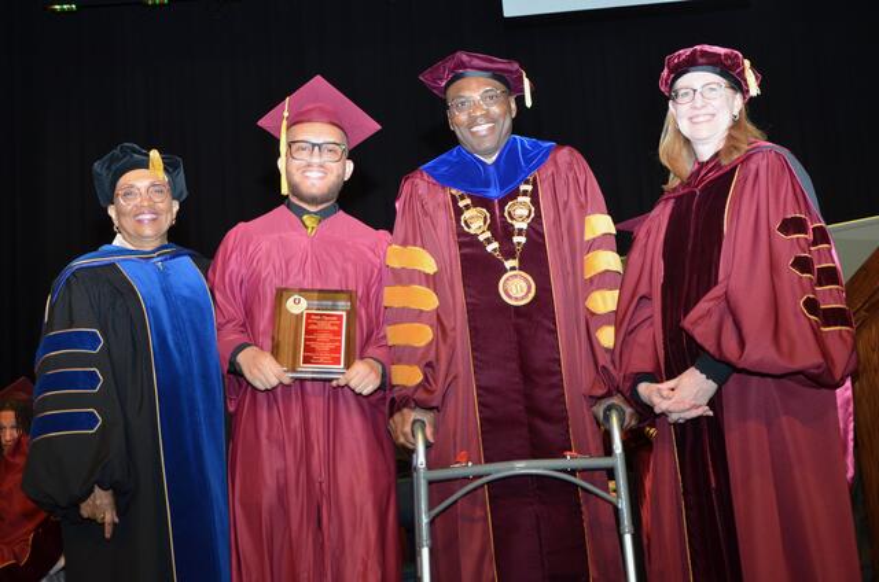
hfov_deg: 43.7
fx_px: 1097
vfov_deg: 29.7
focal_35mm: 45
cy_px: 291
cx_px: 440
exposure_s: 1/60
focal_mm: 30
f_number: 4.2
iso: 800
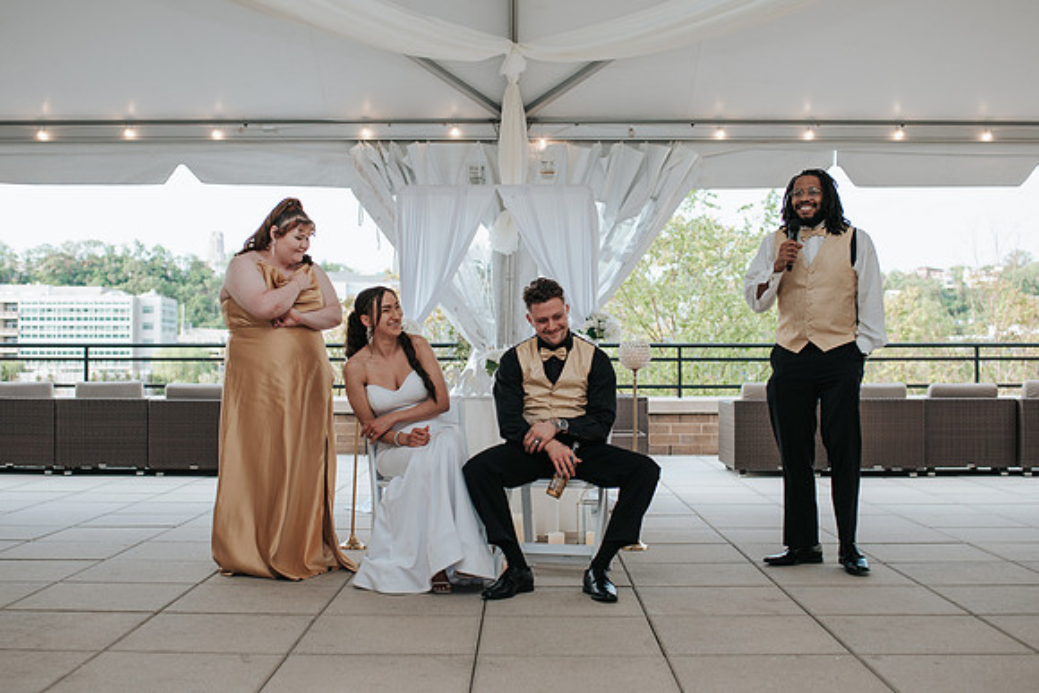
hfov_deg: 44.5
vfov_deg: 30.6
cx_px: 502
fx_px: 1269
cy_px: 338
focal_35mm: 44
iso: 100
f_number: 2.8
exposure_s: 1/160
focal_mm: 35
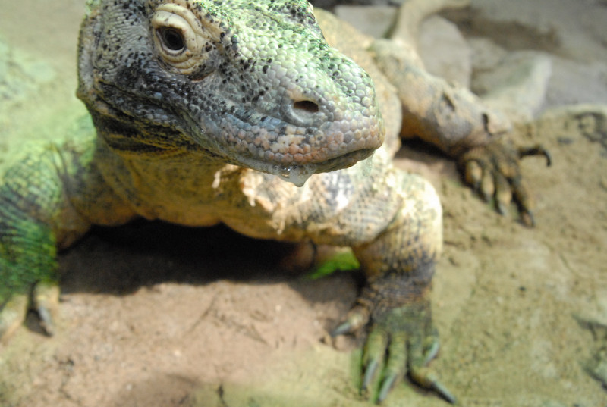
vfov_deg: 32.0
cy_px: 204
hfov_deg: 46.3
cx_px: 304
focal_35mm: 42
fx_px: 710
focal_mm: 28
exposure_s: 1/160
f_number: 6.3
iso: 1600
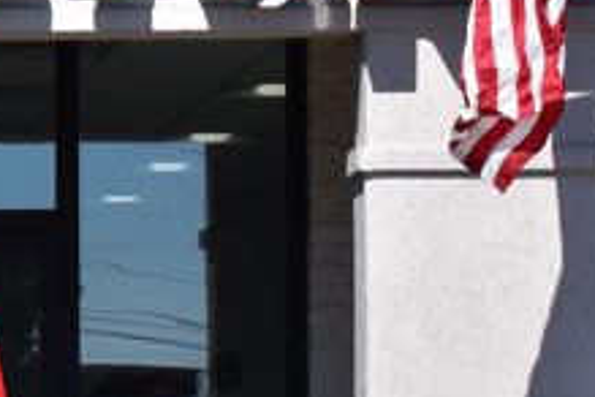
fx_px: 4396
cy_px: 560
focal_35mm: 266
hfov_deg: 7.6
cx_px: -389
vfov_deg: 5.1
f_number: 11
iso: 320
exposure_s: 1/500
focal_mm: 38
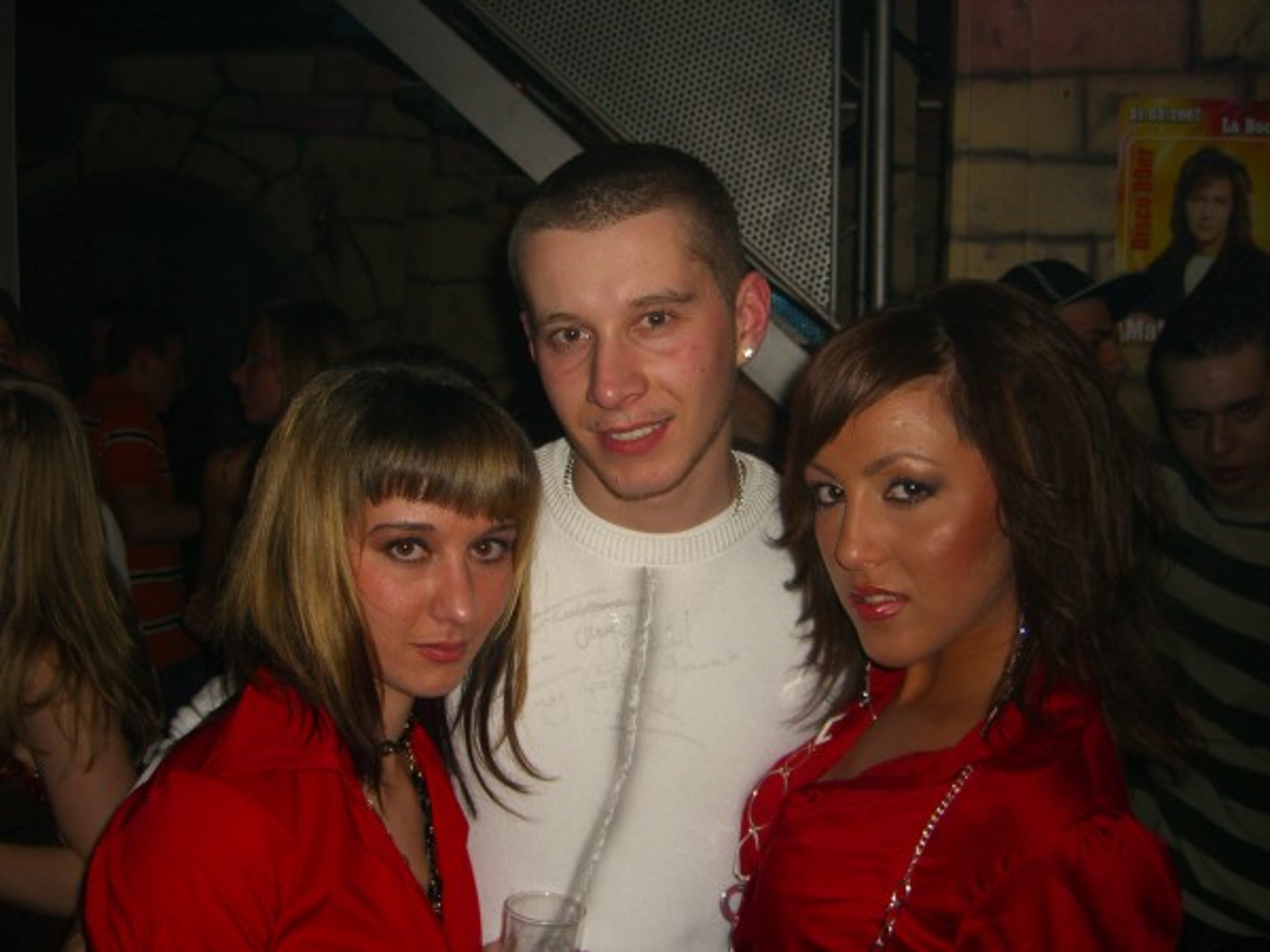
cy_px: 476
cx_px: 635
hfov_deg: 49.0
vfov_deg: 37.7
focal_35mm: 38
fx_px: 1394
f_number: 2.8
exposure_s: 1/60
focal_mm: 7.9
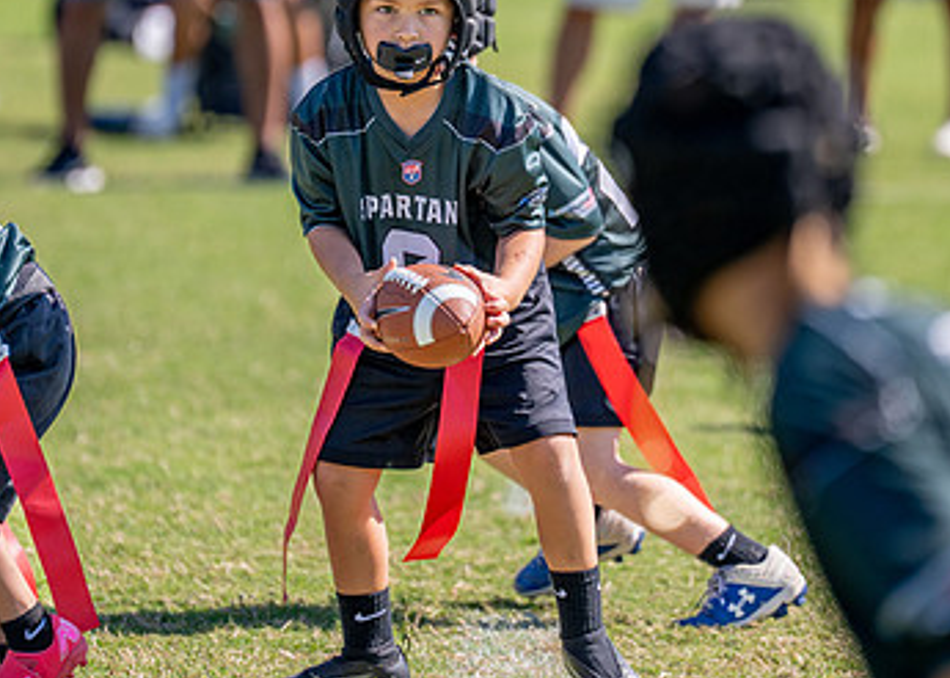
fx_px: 10975
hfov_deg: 5.0
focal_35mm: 407
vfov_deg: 3.5
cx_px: 476
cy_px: 196
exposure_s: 1/2500
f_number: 2.8
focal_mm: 200
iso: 200
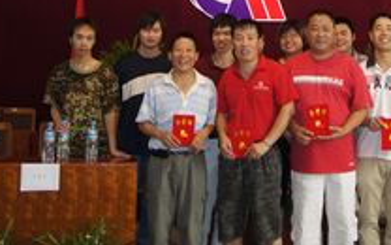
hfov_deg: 30.8
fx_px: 703
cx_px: 261
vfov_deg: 19.2
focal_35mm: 66
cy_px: 1
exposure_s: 1/60
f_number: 3.5
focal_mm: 18
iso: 320
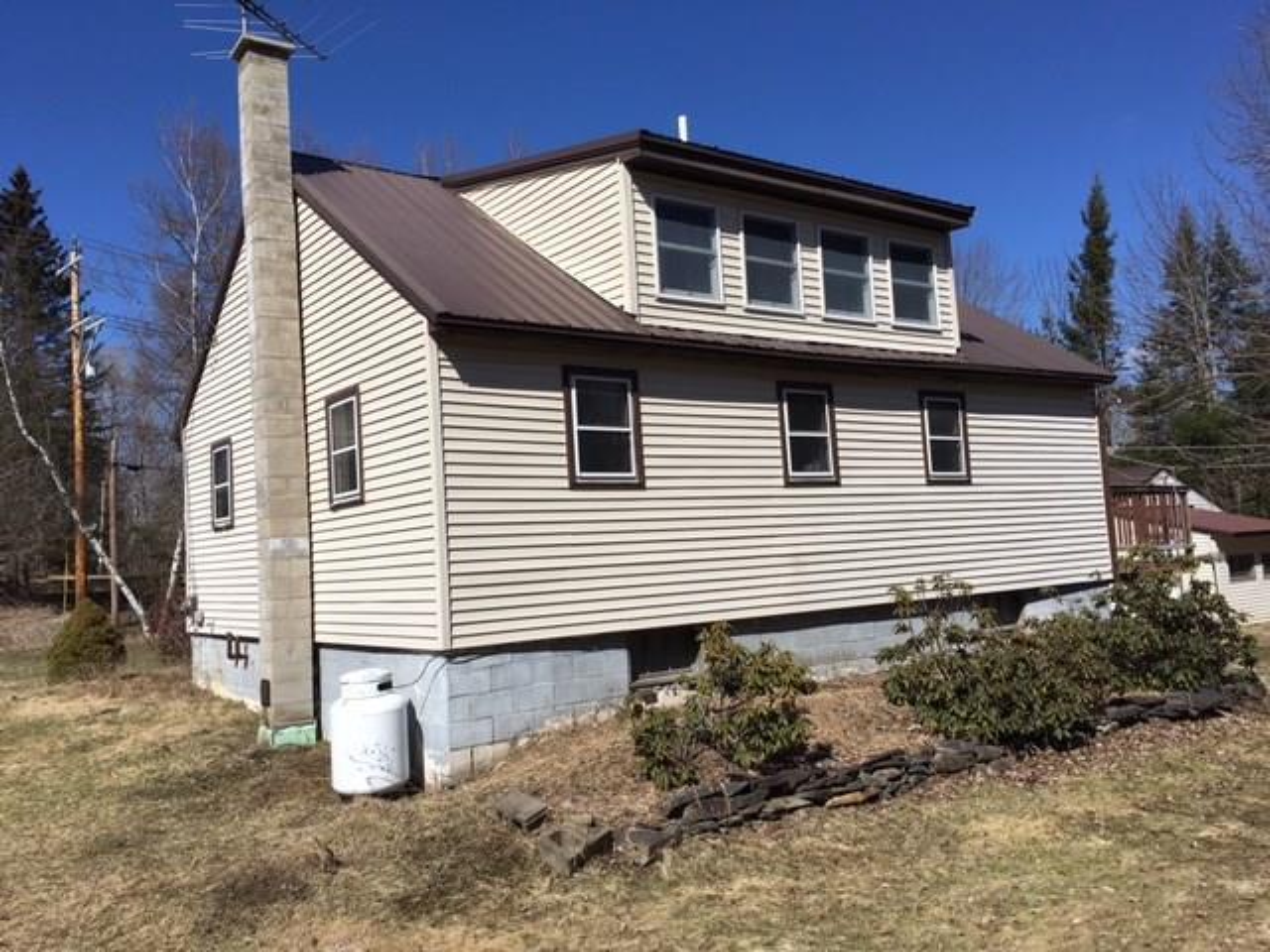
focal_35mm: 29
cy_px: 476
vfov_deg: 48.2
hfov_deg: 61.7
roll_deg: +2.8
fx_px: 1064
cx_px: 635
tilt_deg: +7.5
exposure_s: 1/3205
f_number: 2.2
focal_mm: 4.15
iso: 25
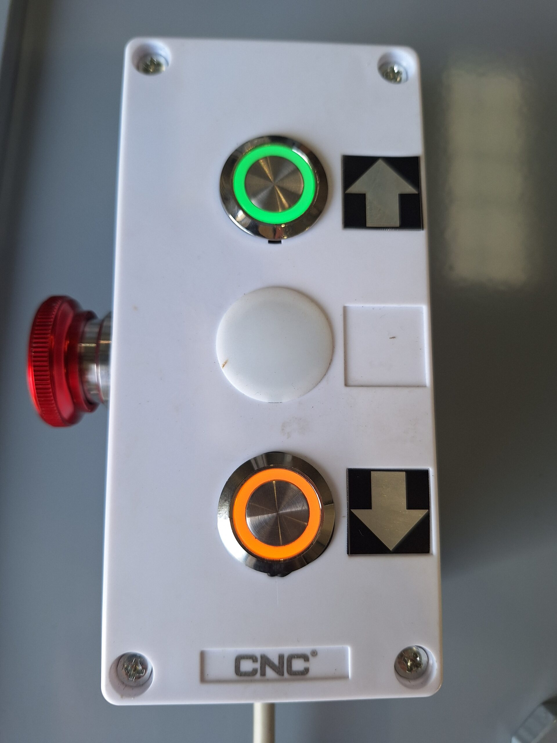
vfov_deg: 73.9
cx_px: 278
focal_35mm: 23
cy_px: 372
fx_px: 493
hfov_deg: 58.9
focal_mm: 5.54
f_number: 1.8
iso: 40
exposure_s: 1/158
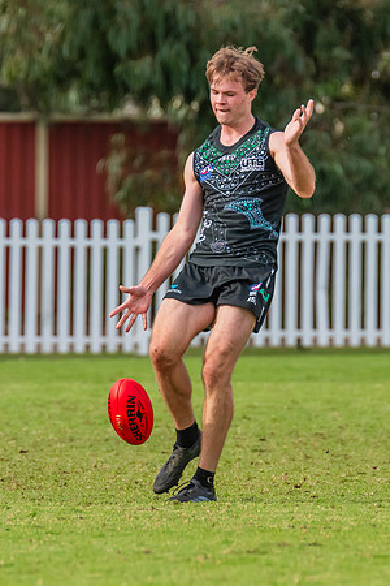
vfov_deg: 2.1
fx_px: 16311
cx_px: 161
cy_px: 232
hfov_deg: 1.4
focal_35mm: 1004
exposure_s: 1/1600
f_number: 6.3
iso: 800
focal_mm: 420
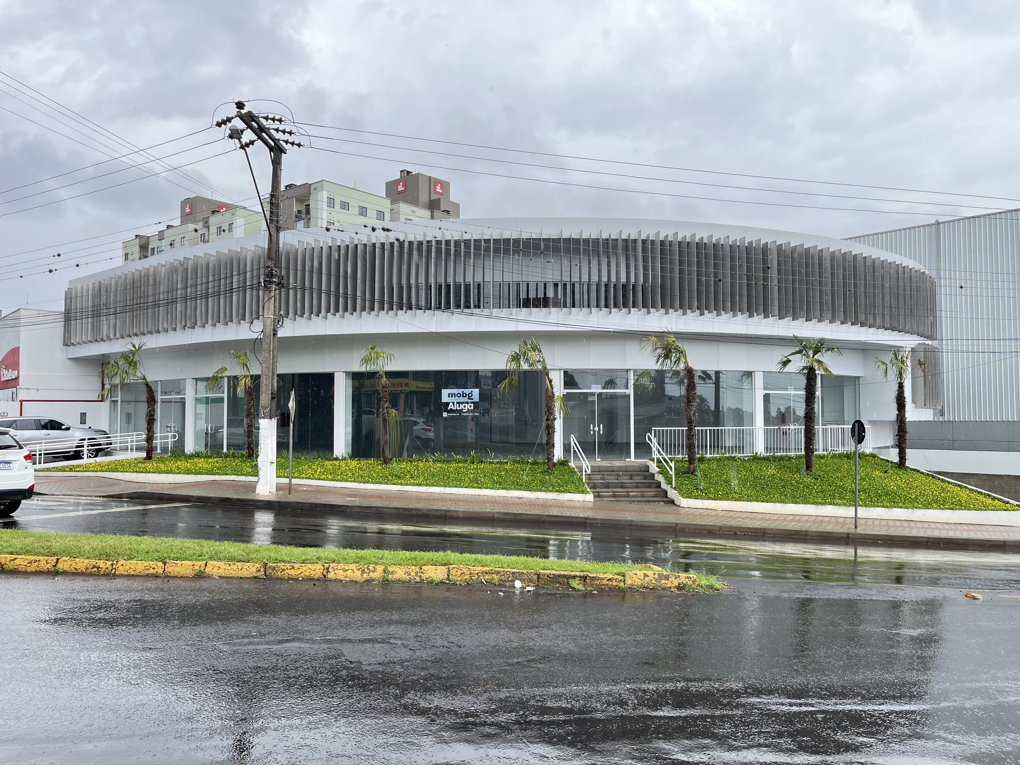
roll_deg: +0.6
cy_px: 382
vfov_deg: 53.1
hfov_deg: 67.3
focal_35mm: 26
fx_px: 766
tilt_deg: +2.1
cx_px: 510
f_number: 1.6
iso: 50
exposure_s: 1/676
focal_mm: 5.1
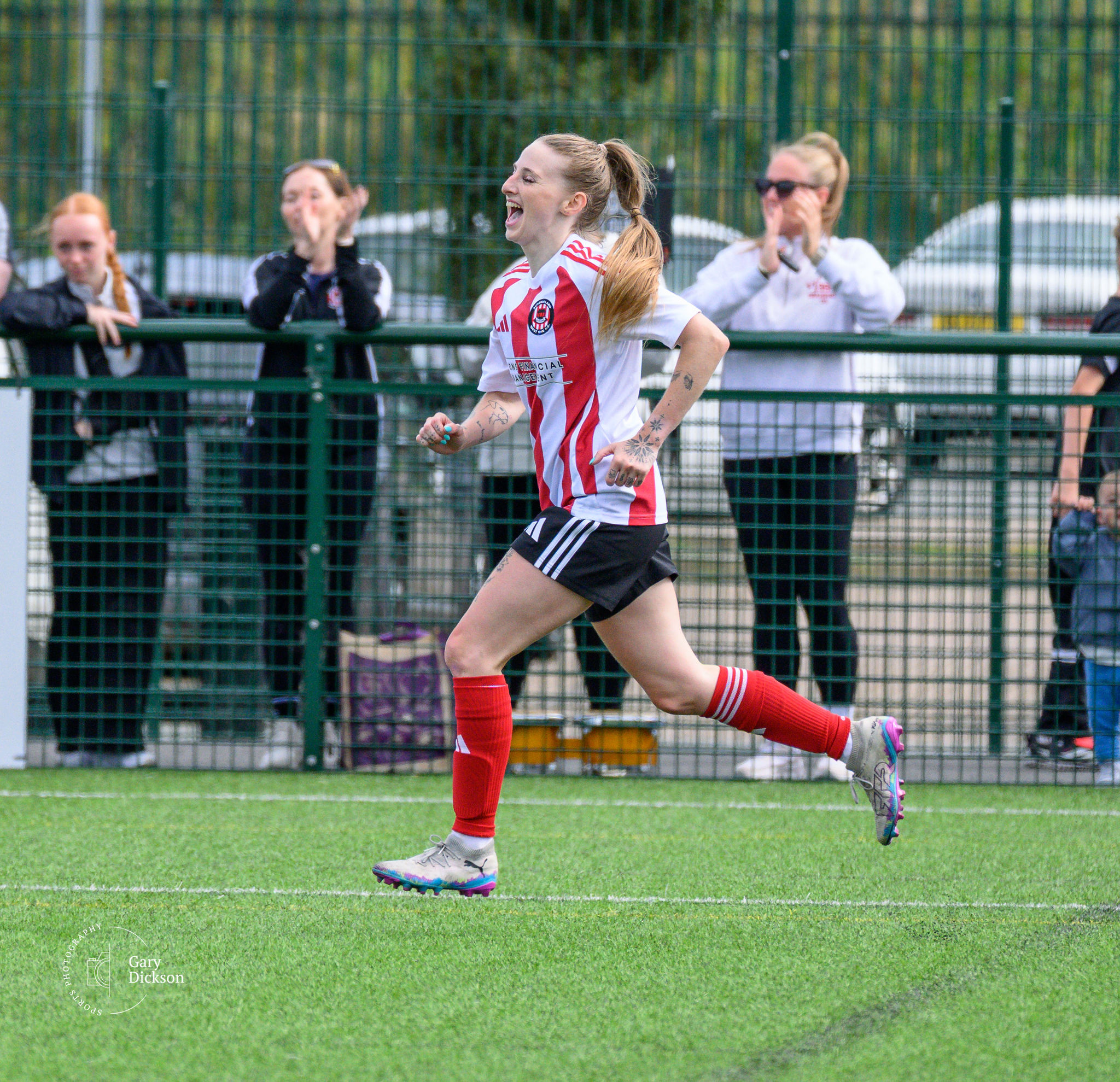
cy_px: 231
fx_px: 25937
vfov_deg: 2.4
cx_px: 360
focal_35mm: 721
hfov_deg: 2.5
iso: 900
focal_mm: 270
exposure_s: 1/1600
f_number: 5
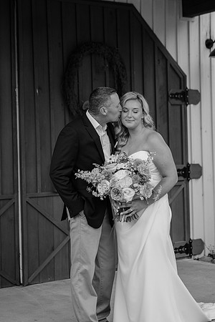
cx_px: 108
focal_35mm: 75
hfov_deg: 18.2
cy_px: 161
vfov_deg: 27.0
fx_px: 672
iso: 1000
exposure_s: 1/4000
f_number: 1.8
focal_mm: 50
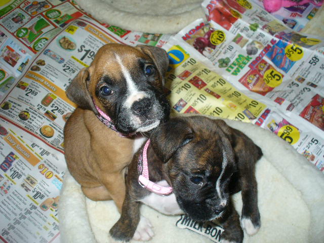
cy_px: 122
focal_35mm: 37
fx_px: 346
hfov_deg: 50.1
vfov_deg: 38.7
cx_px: 162
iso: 100
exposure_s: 1/60
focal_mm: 6.1
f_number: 2.8
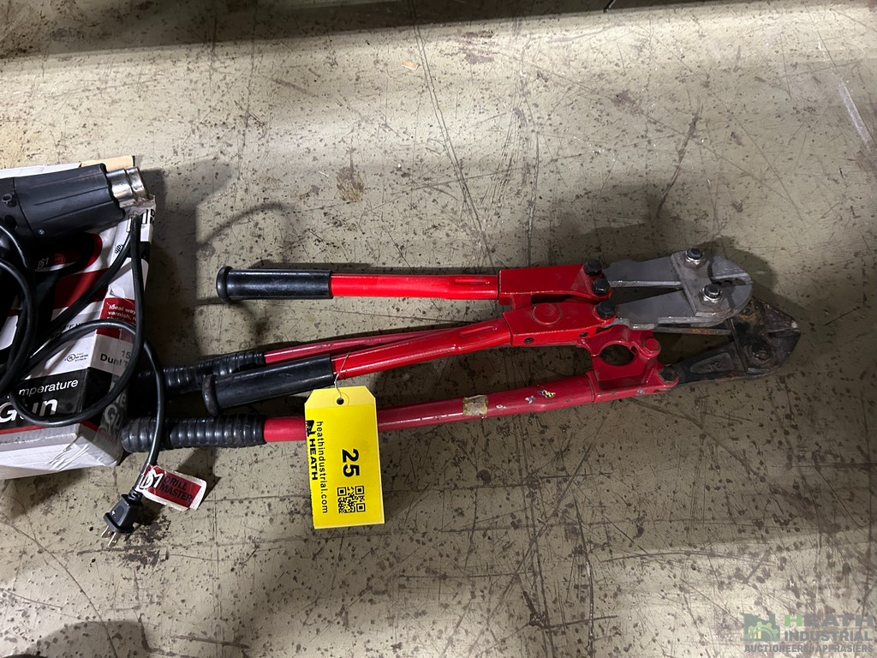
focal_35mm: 26
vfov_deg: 53.1
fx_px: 659
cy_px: 329
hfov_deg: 67.3
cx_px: 438
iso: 500
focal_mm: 5.7
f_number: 1.5
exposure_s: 1/40
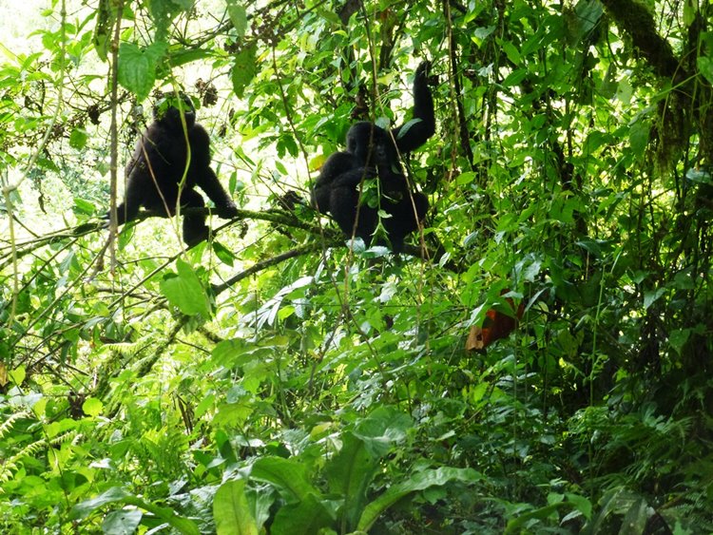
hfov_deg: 22.0
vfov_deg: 16.6
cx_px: 356
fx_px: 1834
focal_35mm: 89
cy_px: 268
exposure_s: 1/80
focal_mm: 16
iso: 250
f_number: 4.9
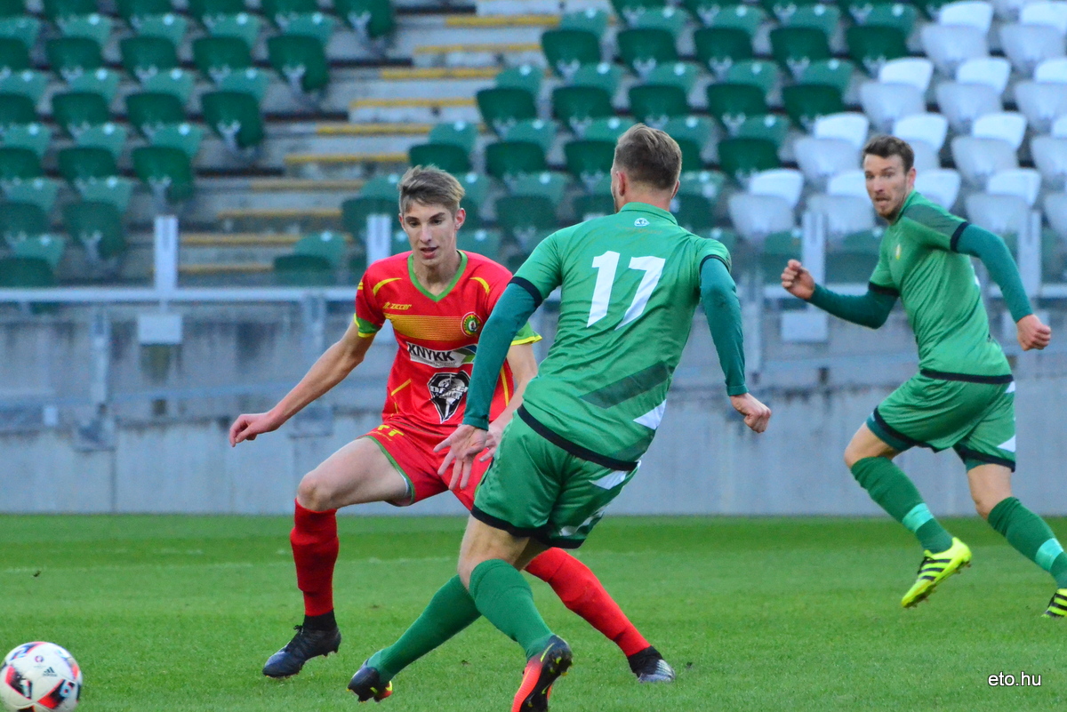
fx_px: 12007
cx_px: 534
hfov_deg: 5.1
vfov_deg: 3.4
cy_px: 356
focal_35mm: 405
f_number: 7.1
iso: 6400
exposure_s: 1/1600
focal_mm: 270
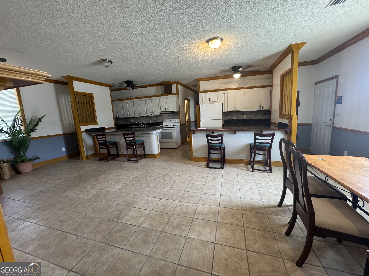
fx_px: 149
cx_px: 184
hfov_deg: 102.1
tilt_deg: -8.6
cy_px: 138
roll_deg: +3.2
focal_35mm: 14
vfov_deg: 85.7
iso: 250
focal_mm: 2.22
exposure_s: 1/60
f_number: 2.2
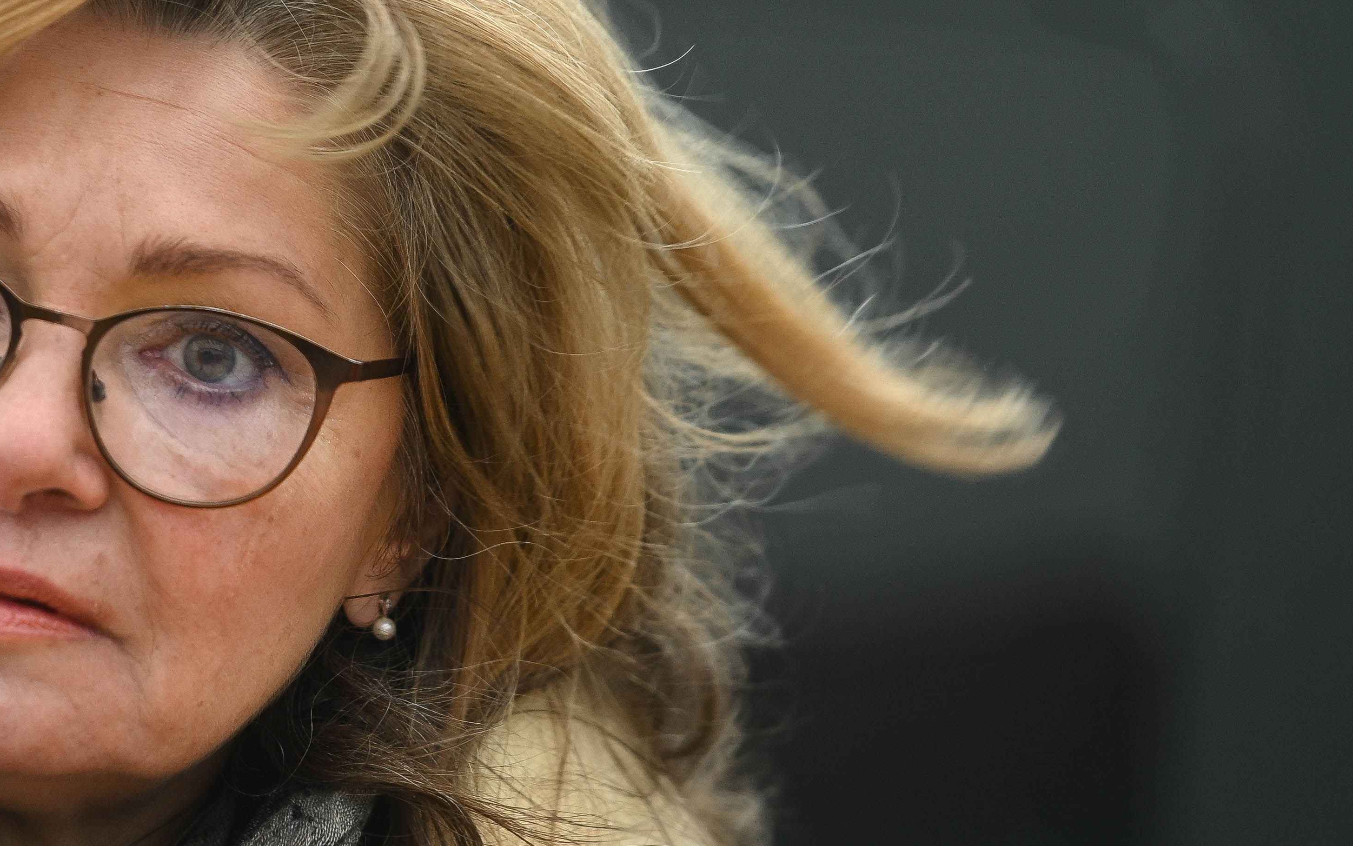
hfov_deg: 5.5
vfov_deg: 3.4
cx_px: 95
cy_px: 445
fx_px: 14049
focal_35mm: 381
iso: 160
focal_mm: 180
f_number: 2.8
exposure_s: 1/200
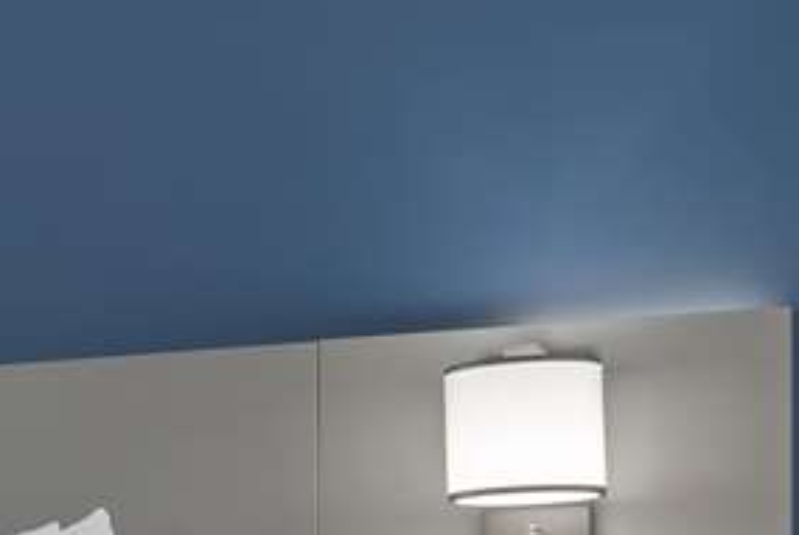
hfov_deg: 19.2
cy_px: 665
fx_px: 1912
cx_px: -548
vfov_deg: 15.3
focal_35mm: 86
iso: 400
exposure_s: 1/4
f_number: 10
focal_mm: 24
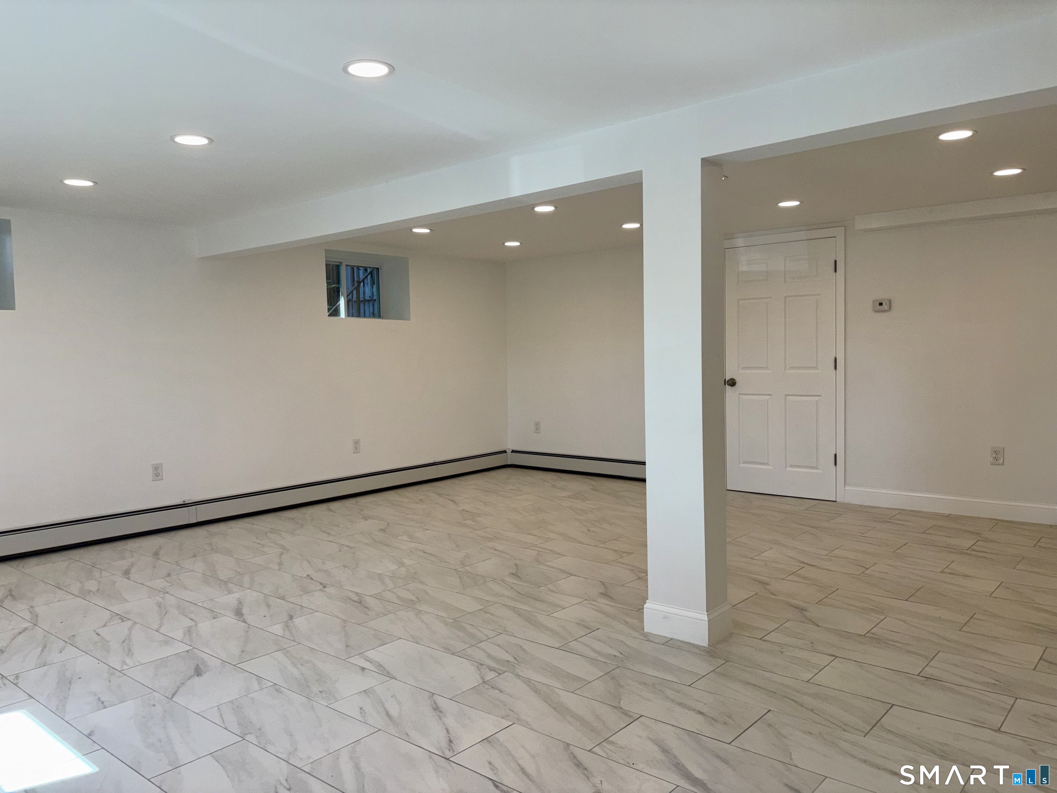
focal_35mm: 26
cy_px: 396
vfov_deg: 53.1
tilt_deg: -2.6
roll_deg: +1.7
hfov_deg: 67.3
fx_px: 794
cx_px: 528
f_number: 1.6
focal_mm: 5.96
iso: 40
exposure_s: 1/519
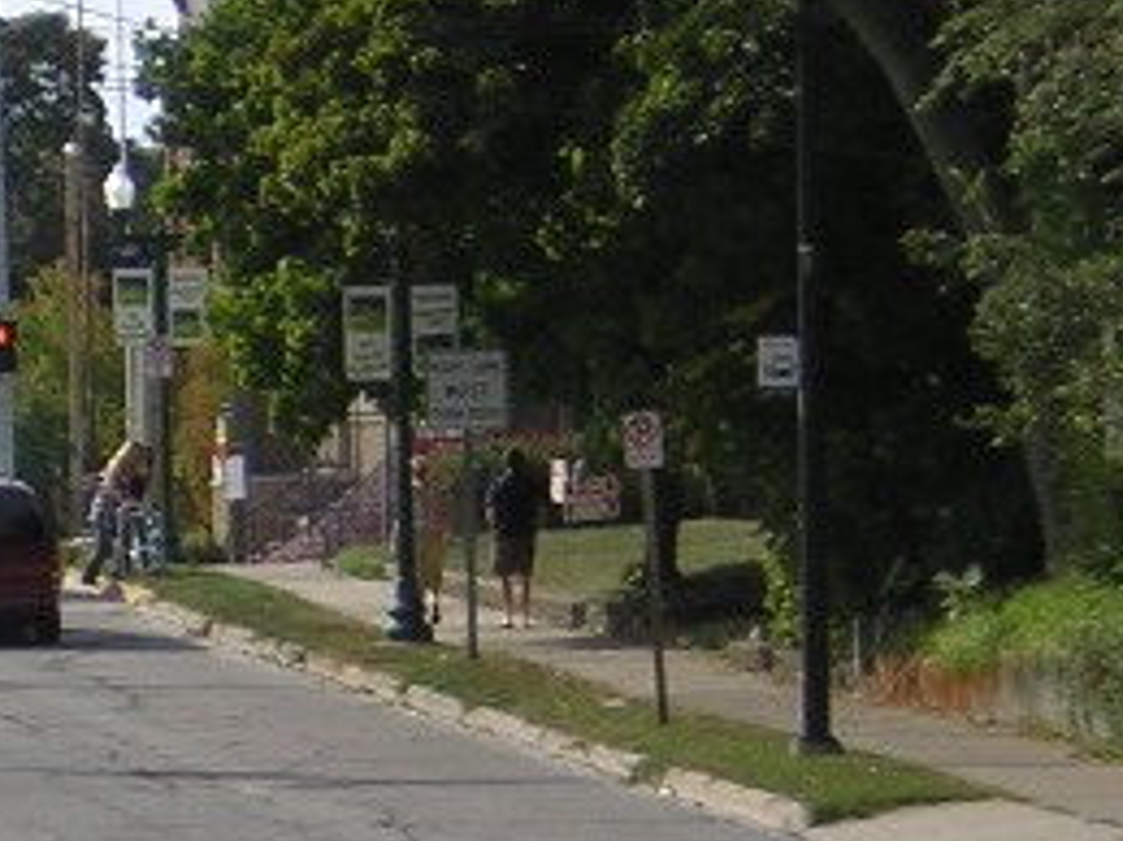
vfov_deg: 4.4
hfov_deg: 5.9
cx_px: -421
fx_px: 10830
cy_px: 689
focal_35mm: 334
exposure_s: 1/354
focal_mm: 14.1
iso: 100
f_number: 4.7
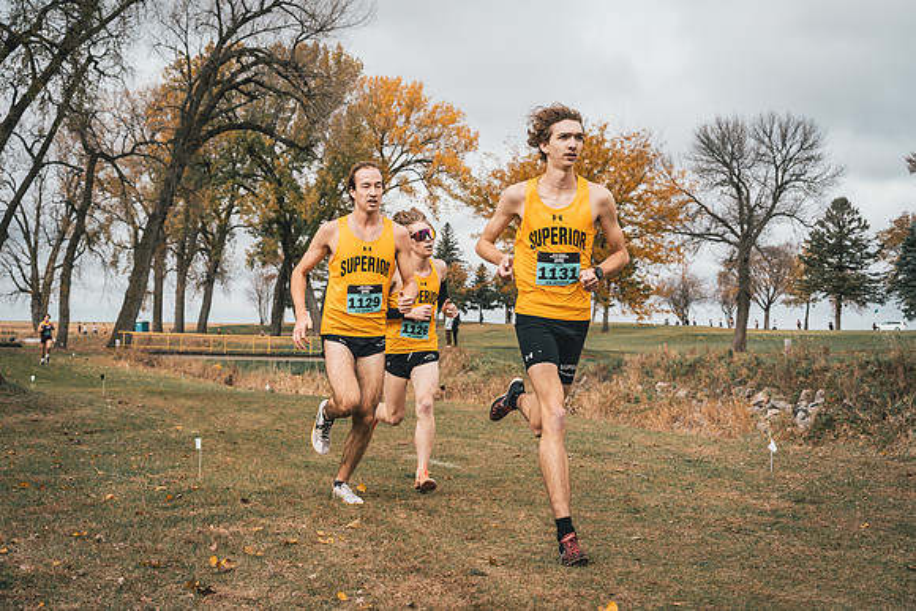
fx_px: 1301
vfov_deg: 26.4
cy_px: 305
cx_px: 458
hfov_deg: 38.8
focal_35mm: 51
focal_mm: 50
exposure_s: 1/1250
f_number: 6.3
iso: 400
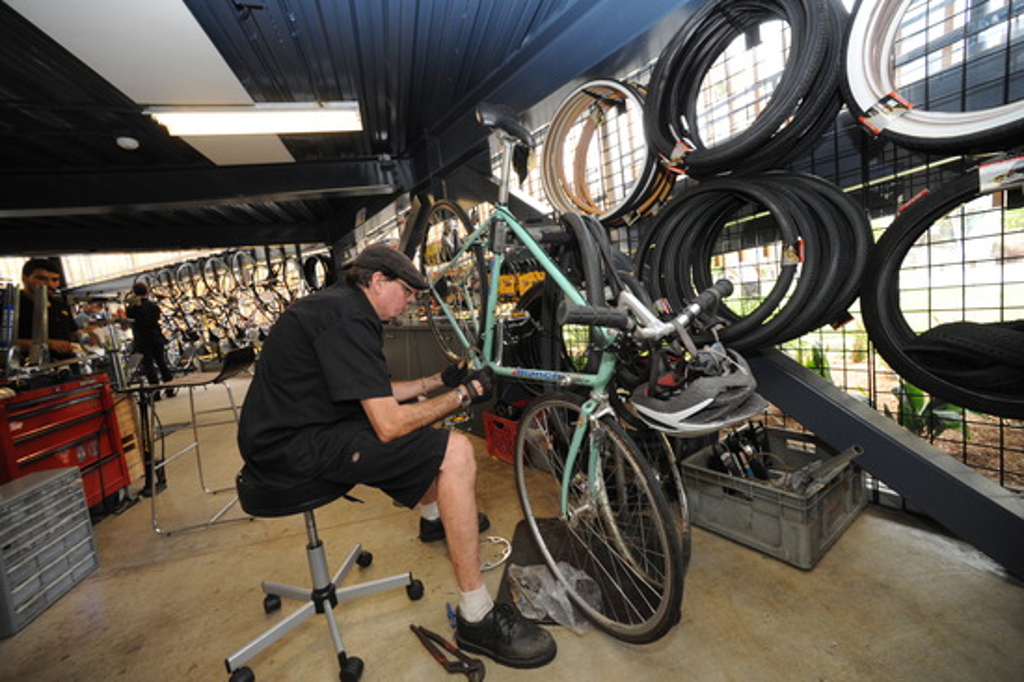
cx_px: 512
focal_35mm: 14
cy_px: 341
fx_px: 398
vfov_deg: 81.1
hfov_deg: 104.3
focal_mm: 14
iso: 1600
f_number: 8
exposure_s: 1/60
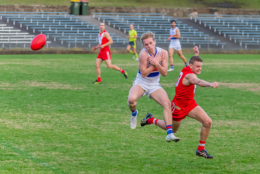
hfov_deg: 8.5
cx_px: 180
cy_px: 94
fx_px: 1739
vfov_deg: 5.7
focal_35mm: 241
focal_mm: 150
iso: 2200
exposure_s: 1/1600
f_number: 5
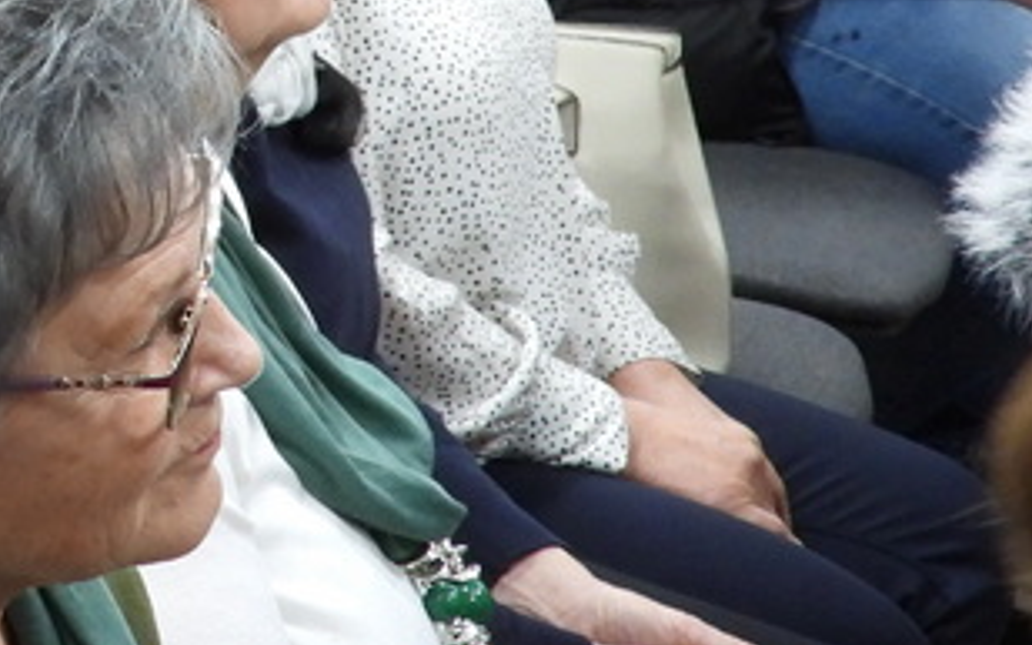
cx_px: -915
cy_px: -421
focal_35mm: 206
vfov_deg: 6.3
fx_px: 5793
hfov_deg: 9.6
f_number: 3.2
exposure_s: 1/25
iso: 400
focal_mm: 9
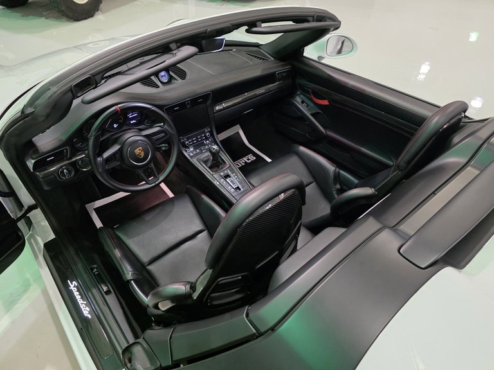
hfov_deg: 73.9
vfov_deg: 58.9
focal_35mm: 23
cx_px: 247
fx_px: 328
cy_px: 185
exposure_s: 1/120
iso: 1600
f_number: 1.7
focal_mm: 6.3
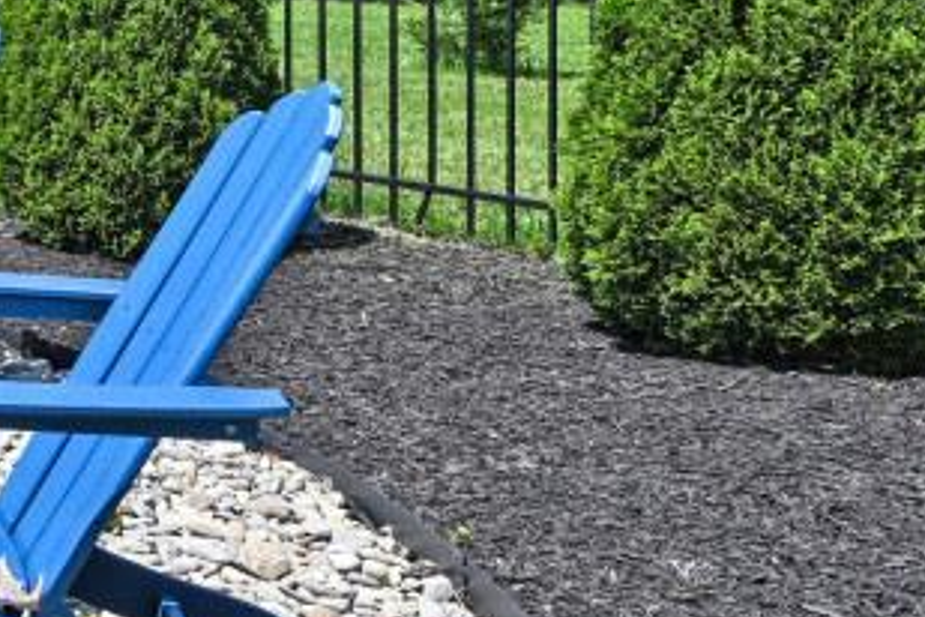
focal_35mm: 68
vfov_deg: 19.3
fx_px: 1747
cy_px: -45
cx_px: -874
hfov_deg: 19.3
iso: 100
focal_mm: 14
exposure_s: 1/400
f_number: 7.1
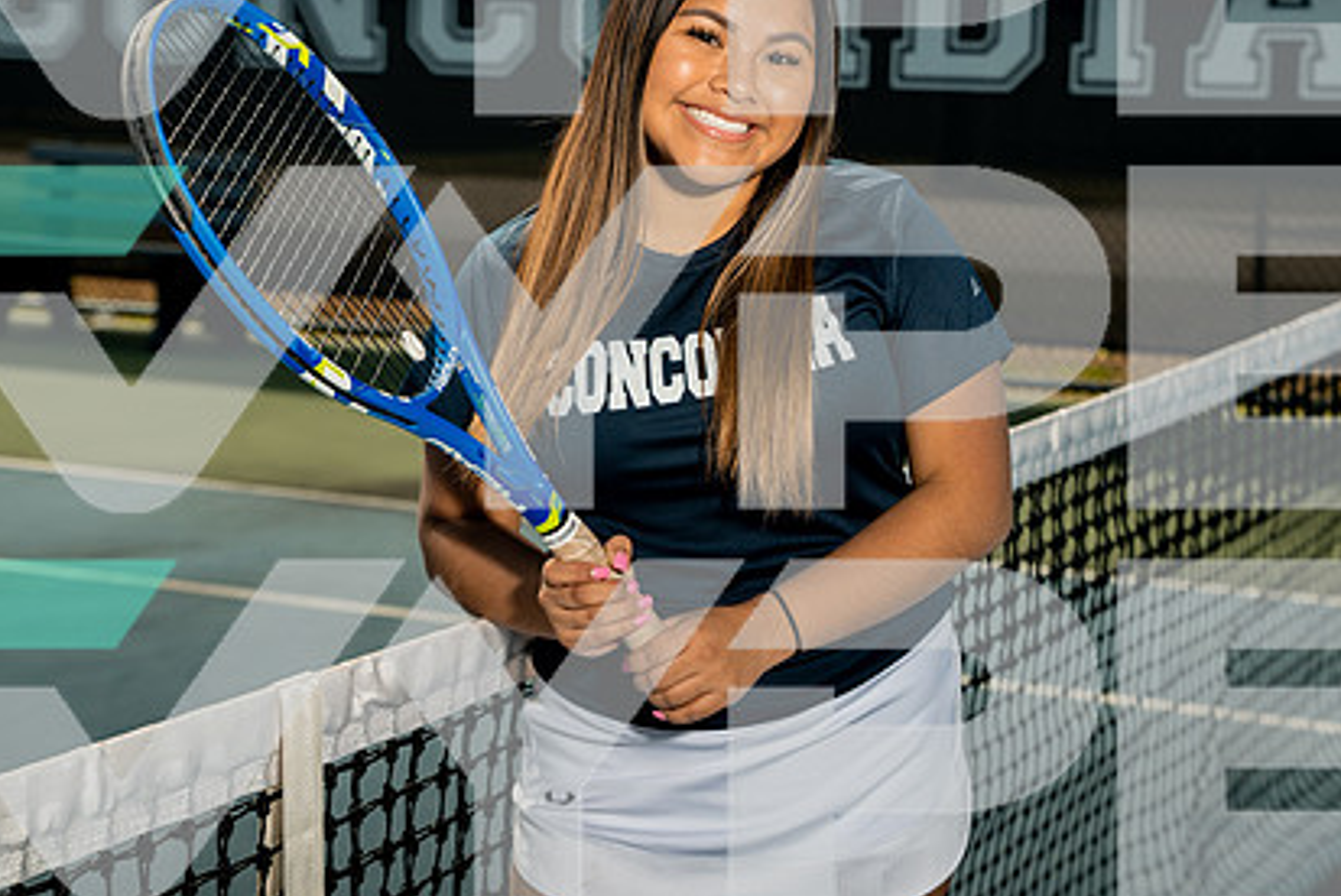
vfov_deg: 17.1
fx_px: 2982
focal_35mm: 80
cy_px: 339
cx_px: 675
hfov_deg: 25.3
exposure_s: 1/250
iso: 100
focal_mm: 57
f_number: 4.5
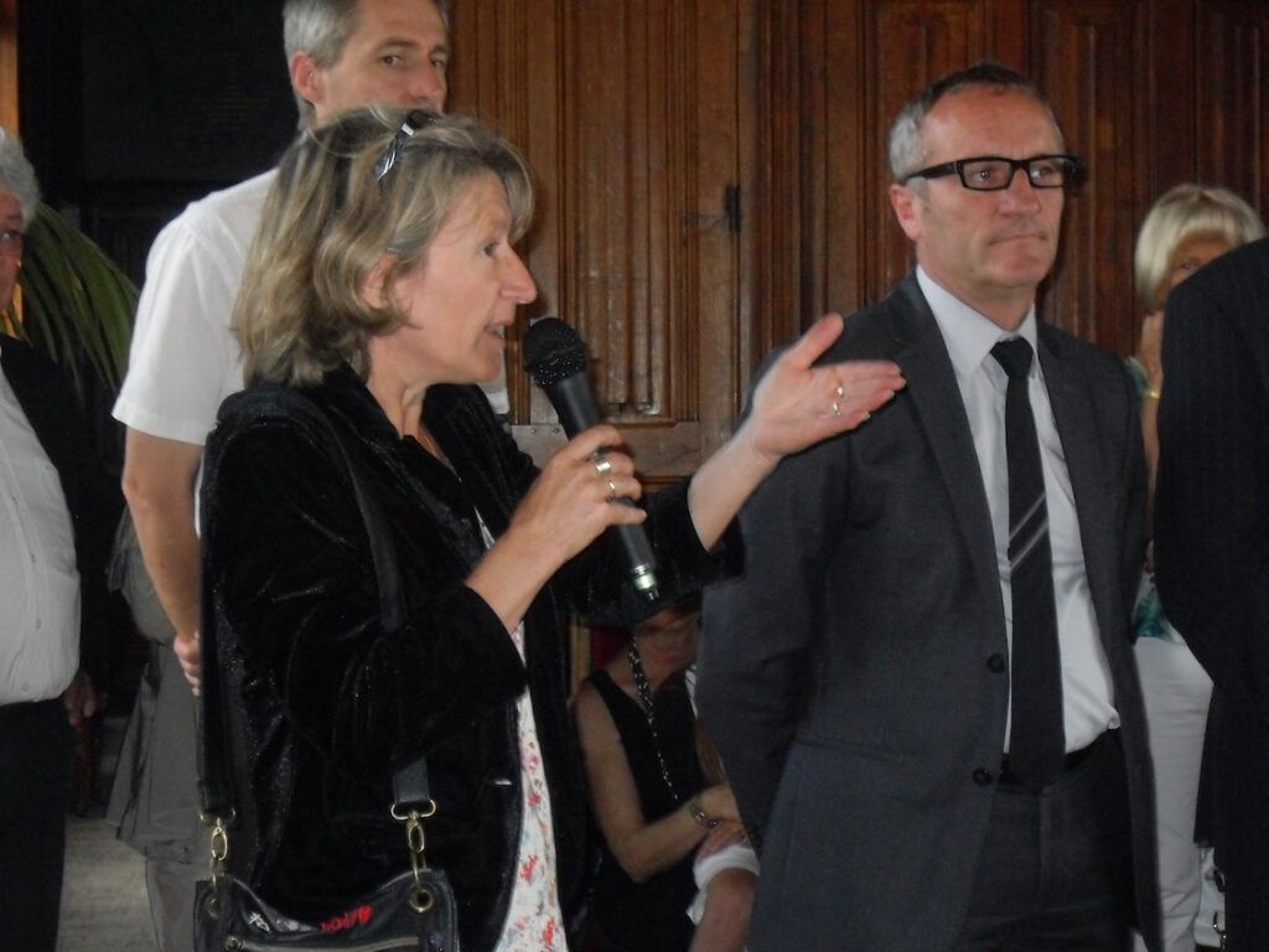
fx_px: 3079
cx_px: 634
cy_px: 476
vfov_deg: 17.6
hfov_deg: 23.3
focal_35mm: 84
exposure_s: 1/90
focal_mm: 13.5
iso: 400
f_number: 4.4
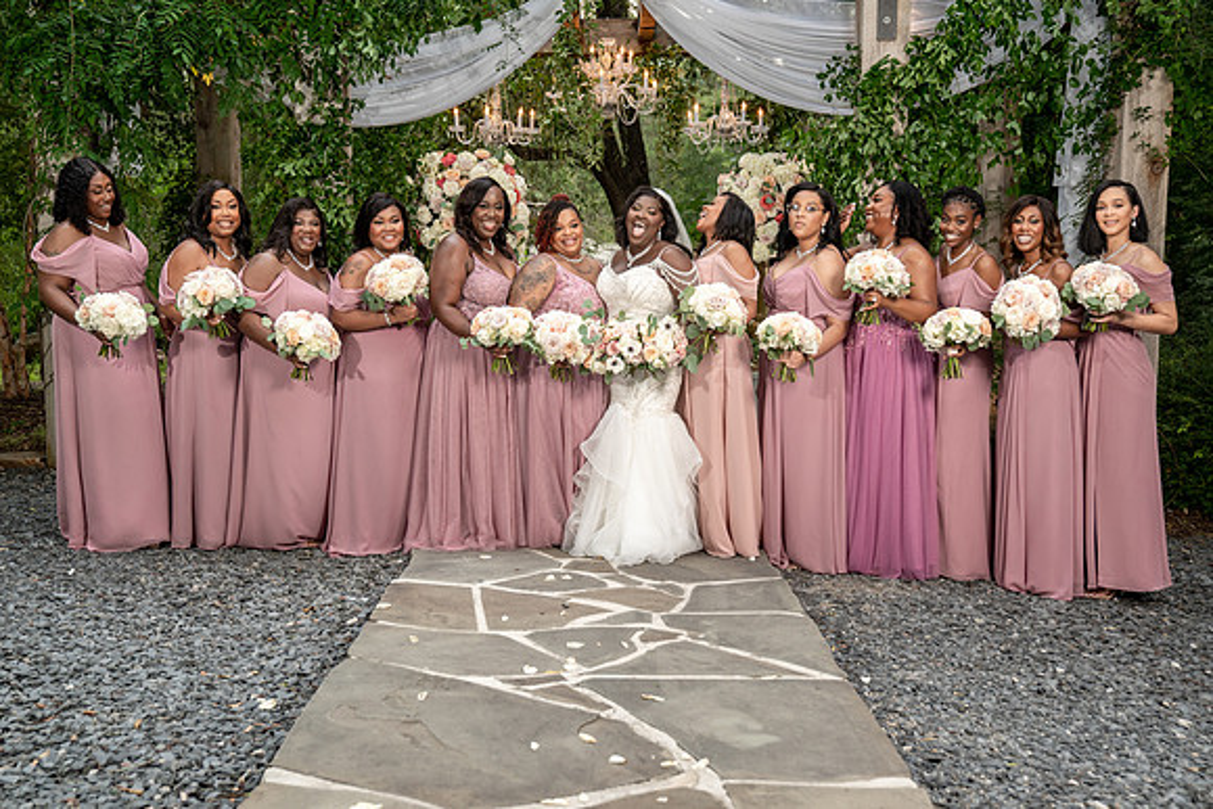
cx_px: 611
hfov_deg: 47.8
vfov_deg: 32.9
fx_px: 1370
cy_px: 406
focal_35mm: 41
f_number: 4
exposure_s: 1/200
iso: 640
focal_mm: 39
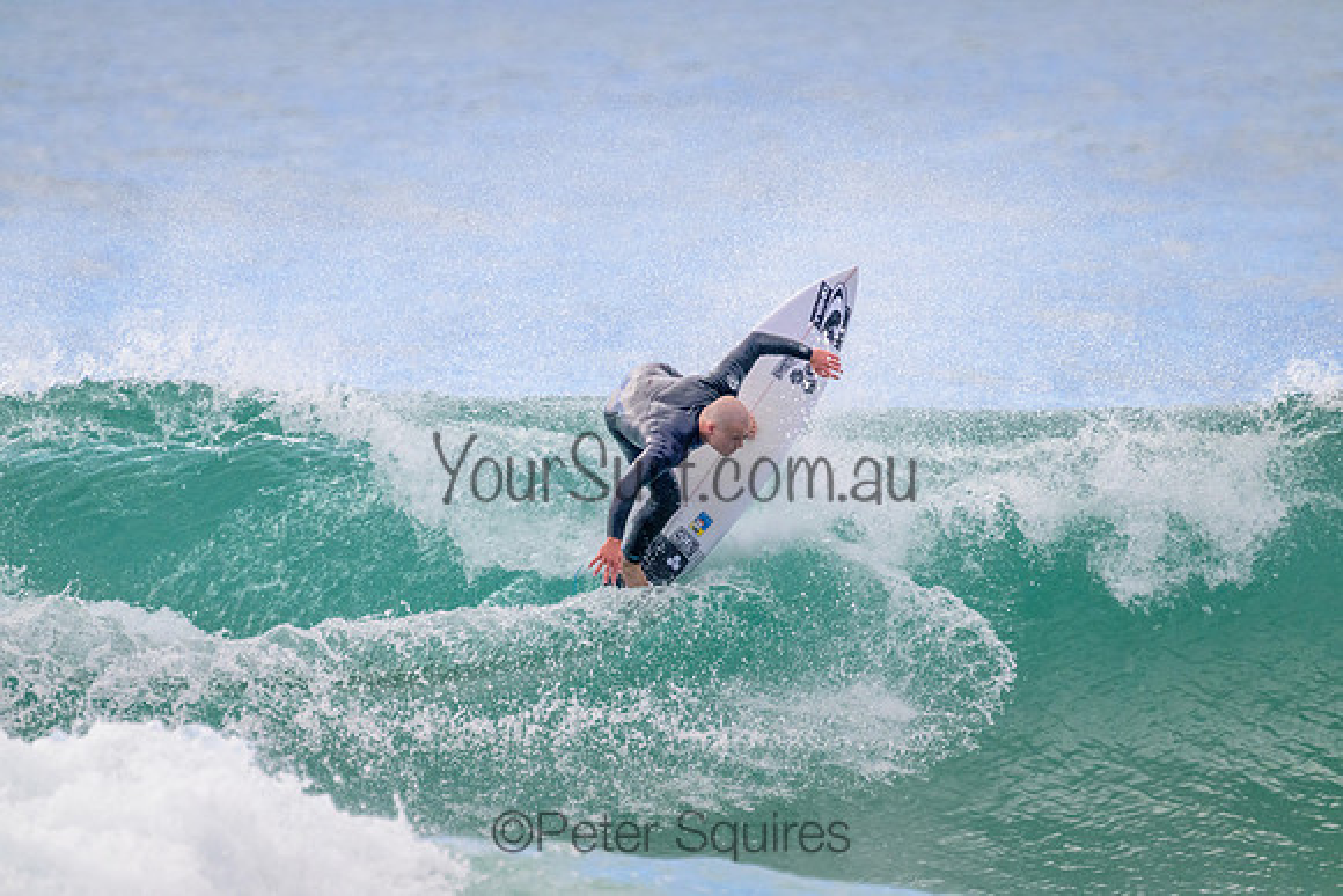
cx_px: 672
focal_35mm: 800
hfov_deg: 2.6
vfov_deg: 1.7
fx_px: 29850
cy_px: 448
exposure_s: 1/2000
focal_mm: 800
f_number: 13
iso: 3200
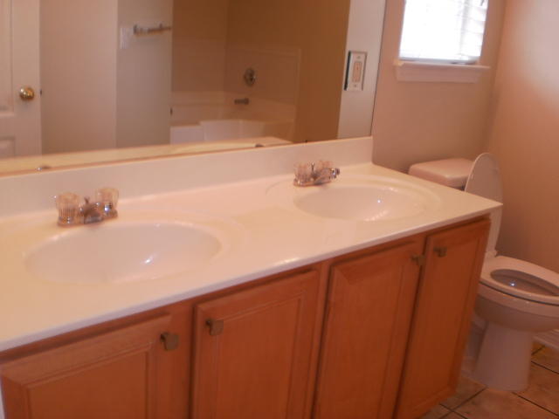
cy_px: 210
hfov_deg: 51.4
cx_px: 280
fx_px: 581
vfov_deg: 39.7
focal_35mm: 36
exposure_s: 1/30
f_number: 3.1
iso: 100
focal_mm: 6.3
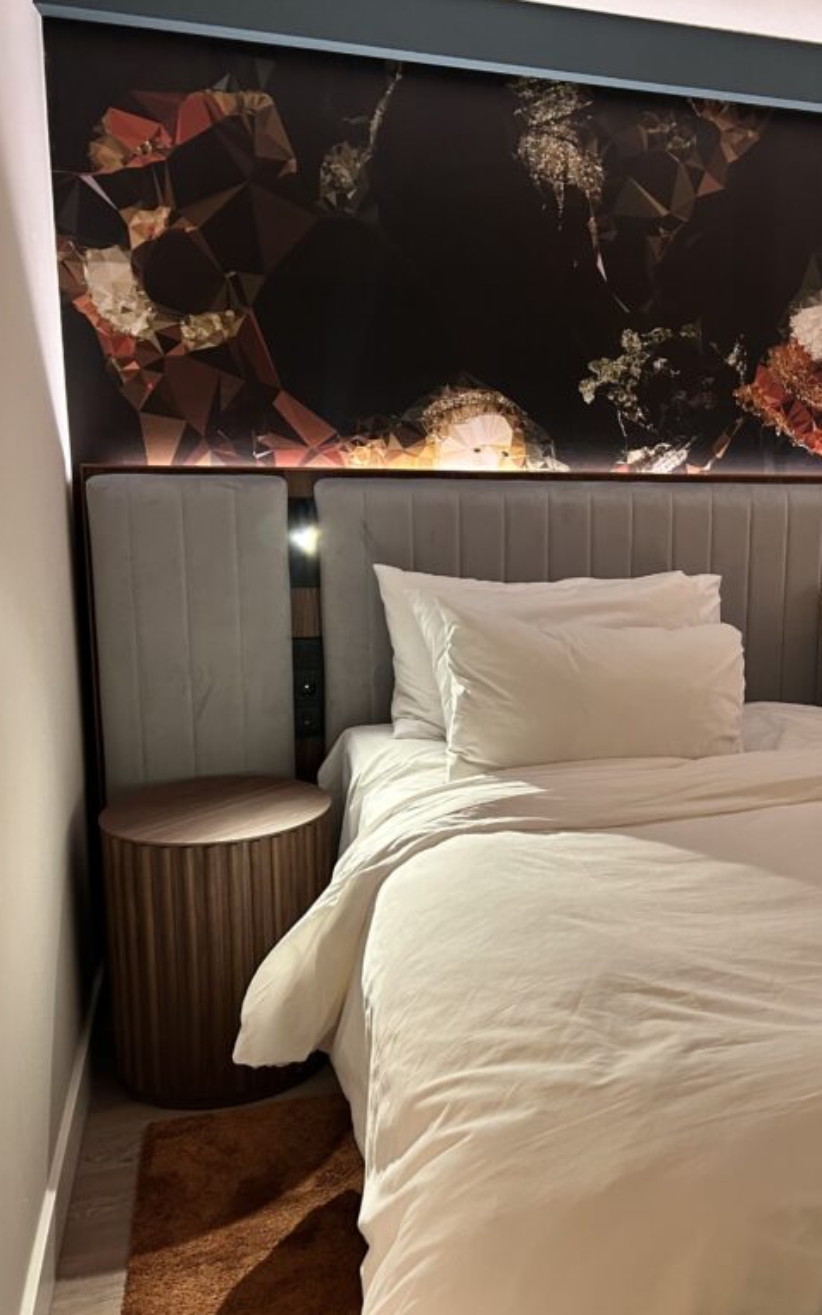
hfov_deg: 32.3
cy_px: 658
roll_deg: -2.0
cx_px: 774
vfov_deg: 52.7
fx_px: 1326
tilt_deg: -11.0
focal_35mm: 37
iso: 250
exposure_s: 1/50
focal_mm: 5.7
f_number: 1.5
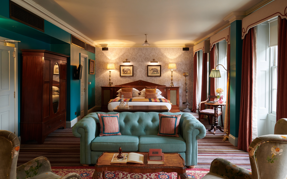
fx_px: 211
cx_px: 142
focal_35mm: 27
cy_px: 88
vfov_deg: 46.0
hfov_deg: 68.4
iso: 1000
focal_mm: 26
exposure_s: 1/1.59
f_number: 13
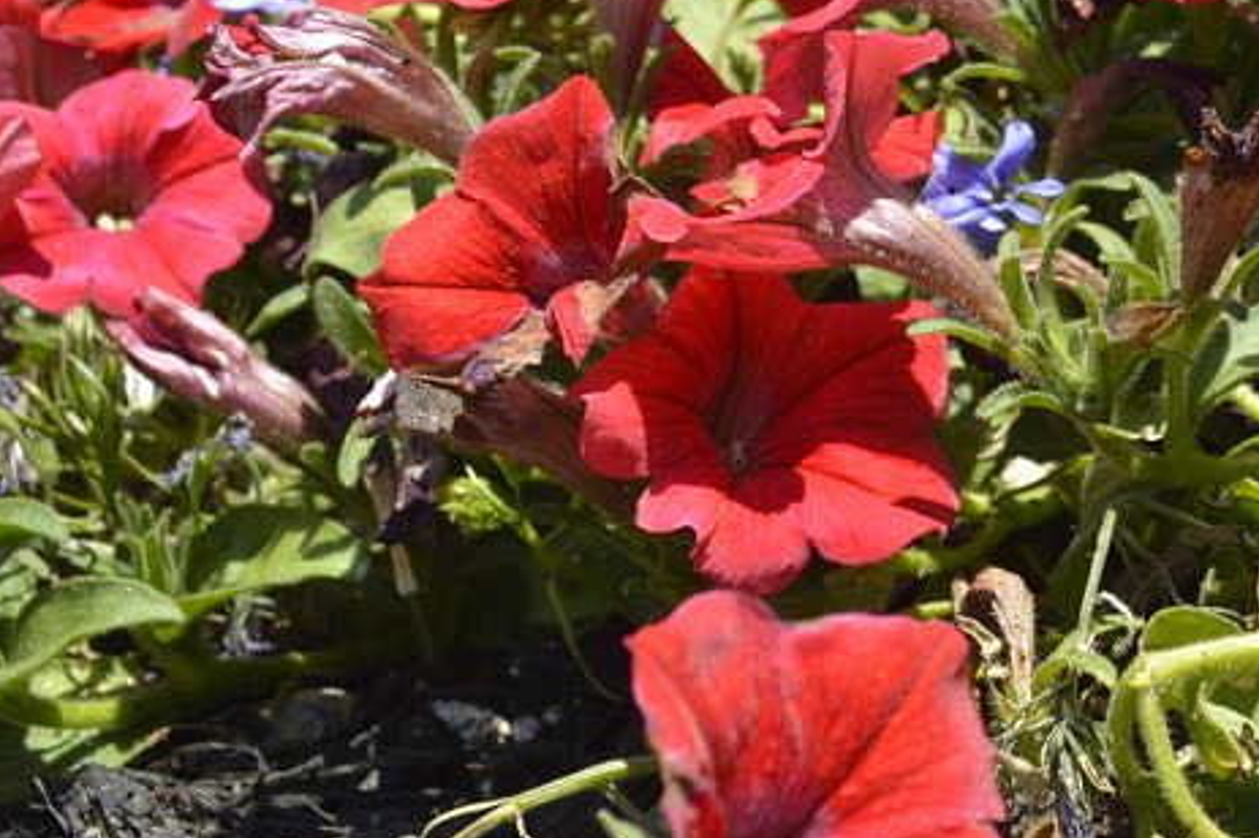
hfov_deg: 16.8
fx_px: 3984
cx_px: 1672
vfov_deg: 11.9
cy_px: -8
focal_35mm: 114
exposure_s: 1/200
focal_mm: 22
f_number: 8
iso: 100
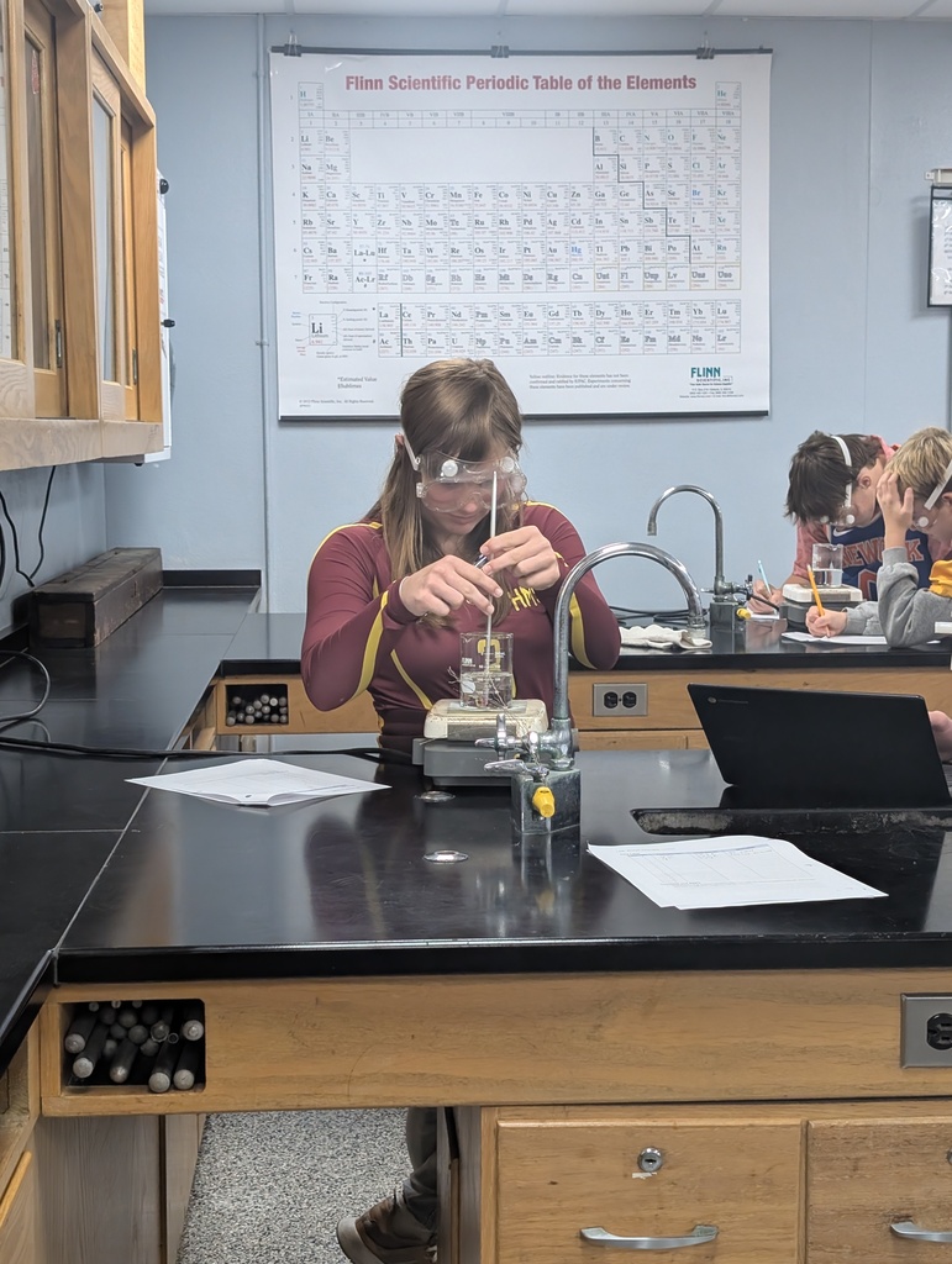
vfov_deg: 38.9
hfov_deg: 29.7
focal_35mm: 49
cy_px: 632
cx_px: 476
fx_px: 1792
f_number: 1.68
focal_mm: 6.9
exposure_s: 1/120
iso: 180
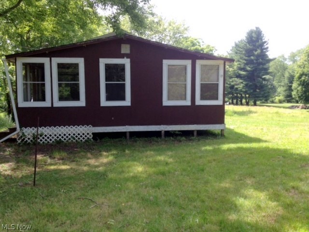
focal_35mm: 35
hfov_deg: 52.6
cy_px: 116
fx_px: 312
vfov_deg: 40.7
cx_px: 154
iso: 50
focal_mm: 4.28
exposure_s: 1/290
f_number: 2.4
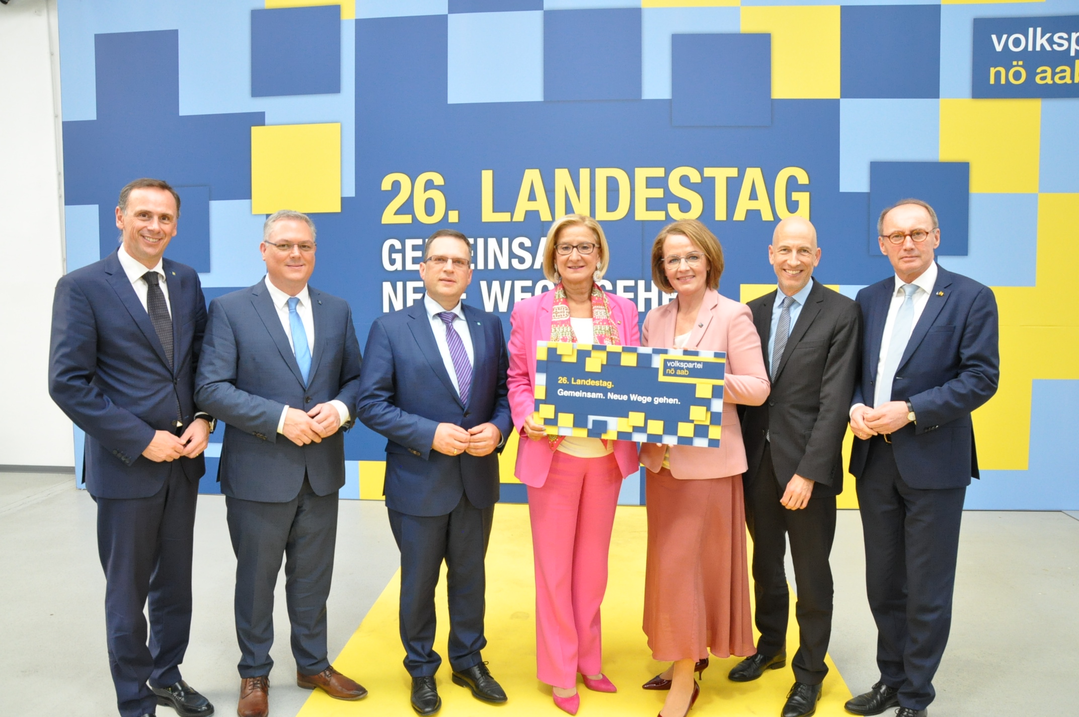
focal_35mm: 27
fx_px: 808
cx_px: 540
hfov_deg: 67.4
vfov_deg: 47.8
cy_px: 358
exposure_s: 1/180
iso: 2000
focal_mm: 18
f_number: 6.7
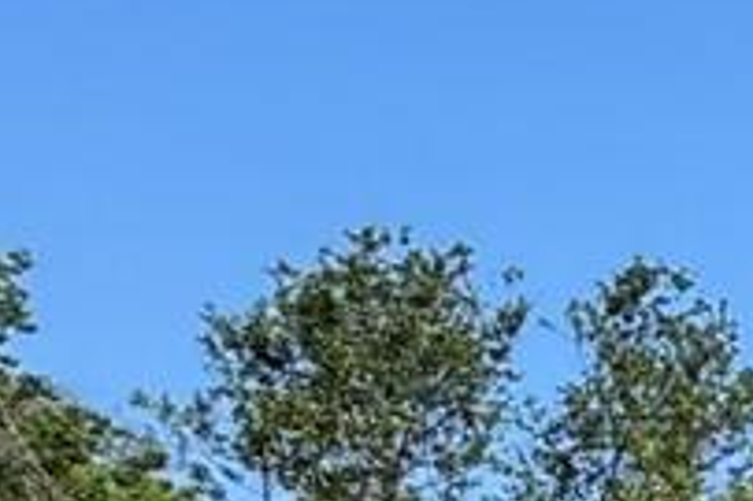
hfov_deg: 11.2
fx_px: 2403
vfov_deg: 11.0
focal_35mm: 115
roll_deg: +2.0
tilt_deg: -3.2
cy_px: 935
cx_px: 2248
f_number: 2.2
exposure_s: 1/1420
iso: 50
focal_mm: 2.22
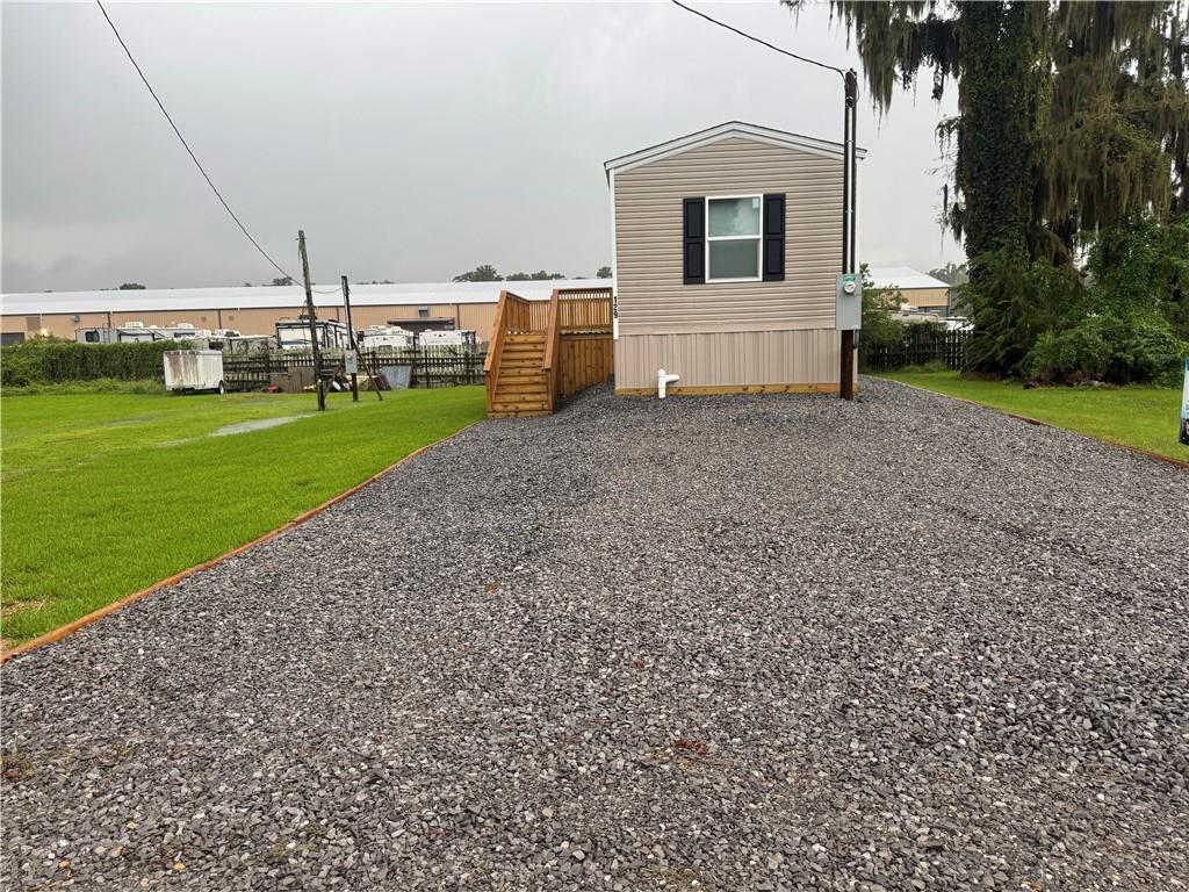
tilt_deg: -6.7
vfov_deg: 56.8
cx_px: 594
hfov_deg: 71.6
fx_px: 824
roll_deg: +1.8
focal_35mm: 24
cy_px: 446
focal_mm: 6.76
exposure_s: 1/121
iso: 125
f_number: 1.78
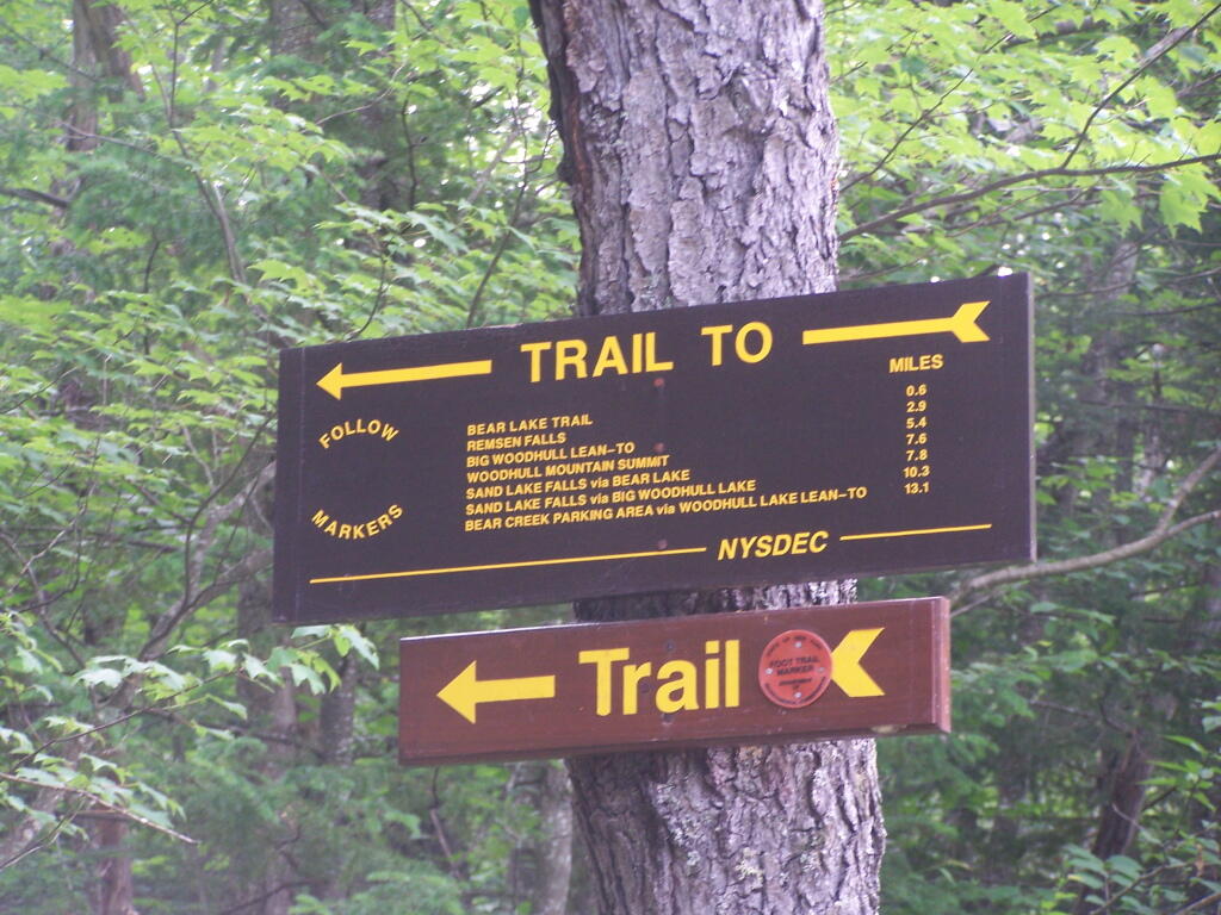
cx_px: 610
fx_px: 4903
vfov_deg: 10.7
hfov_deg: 14.2
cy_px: 458
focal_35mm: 139
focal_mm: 23.1
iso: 140
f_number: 3.2
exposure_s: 1/60
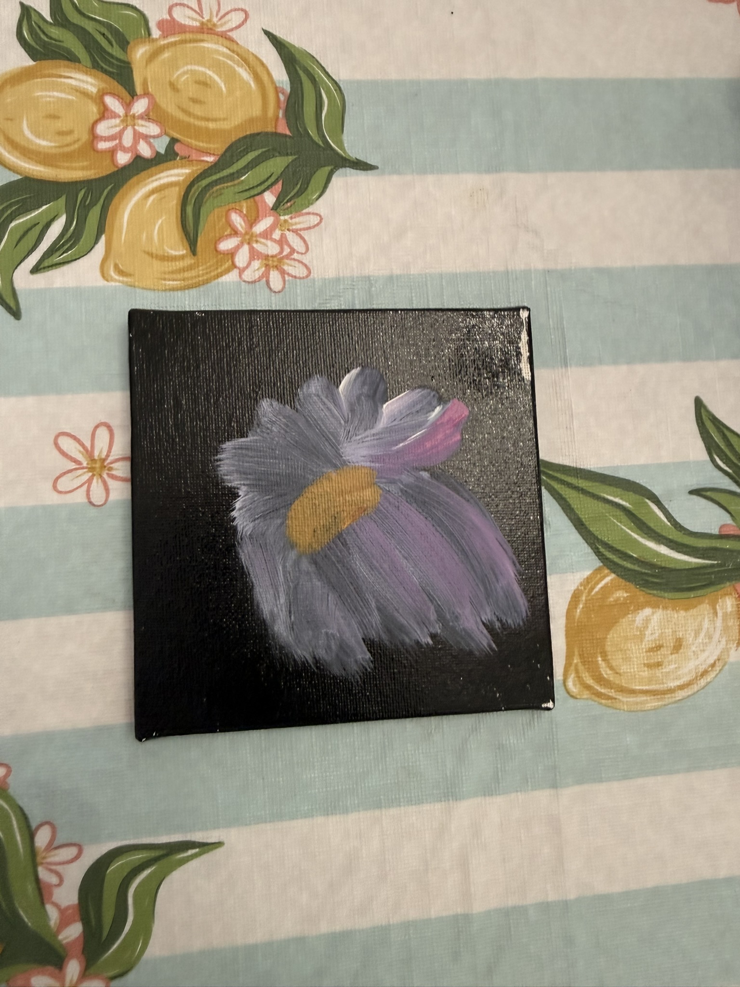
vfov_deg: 71.6
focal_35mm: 24
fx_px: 684
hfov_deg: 56.8
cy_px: 494
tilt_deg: -82.2
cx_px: 370
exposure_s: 1/60
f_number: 2.2
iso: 250
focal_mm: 2.22
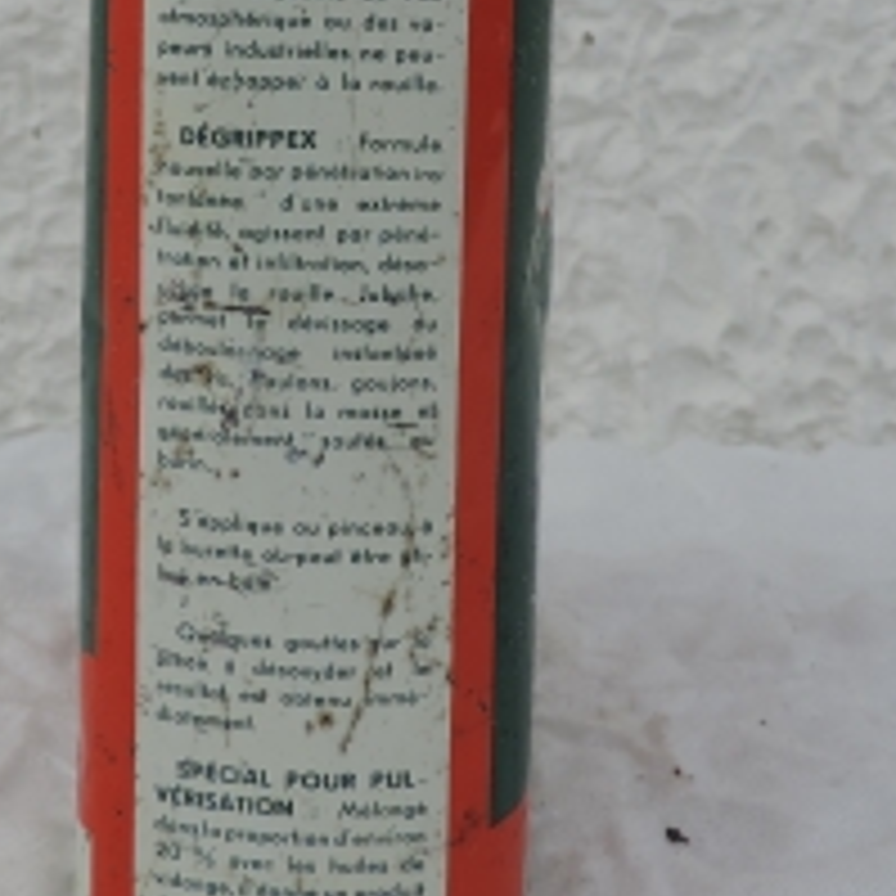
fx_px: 1874
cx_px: 360
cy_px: 131
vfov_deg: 26.2
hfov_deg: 26.8
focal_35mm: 64
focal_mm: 4.3
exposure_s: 1/800
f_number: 3
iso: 80
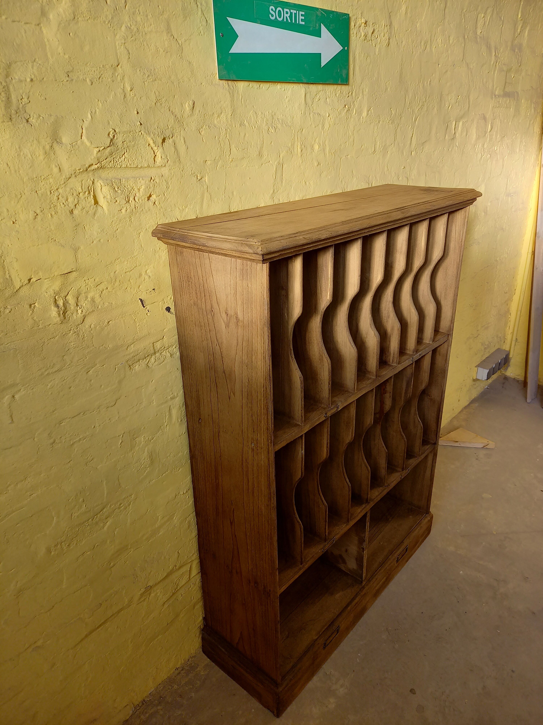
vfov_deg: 69.4
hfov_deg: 54.9
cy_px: 362
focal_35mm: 25
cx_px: 272
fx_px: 523
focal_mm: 4.65
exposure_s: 1/132
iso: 50
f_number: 1.8
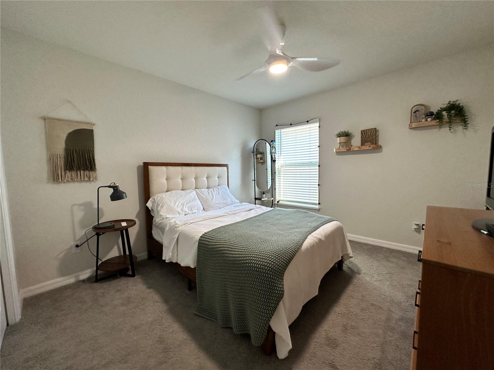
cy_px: 185
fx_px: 200
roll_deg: +0.5
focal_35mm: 14
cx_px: 247
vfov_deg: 85.7
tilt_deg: -4.5
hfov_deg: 102.1
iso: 200
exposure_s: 1/120
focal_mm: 2.22
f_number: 2.2
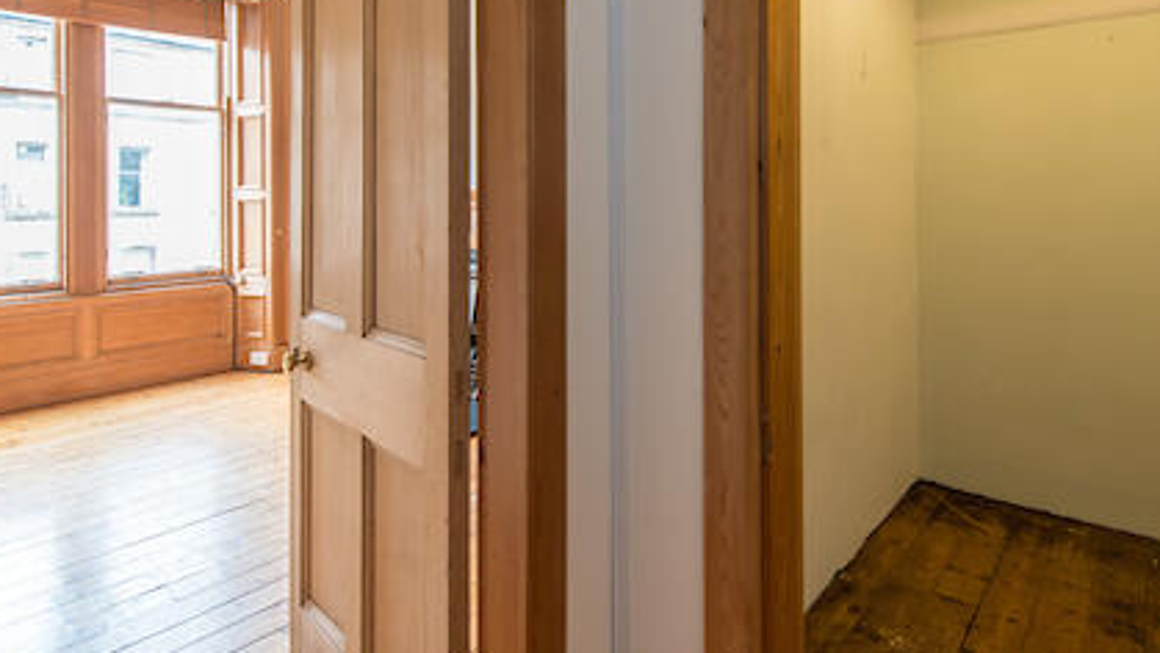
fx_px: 646
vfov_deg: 52.4
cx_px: 637
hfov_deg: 83.6
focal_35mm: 21
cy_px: 205
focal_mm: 14
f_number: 8
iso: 400
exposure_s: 1/13
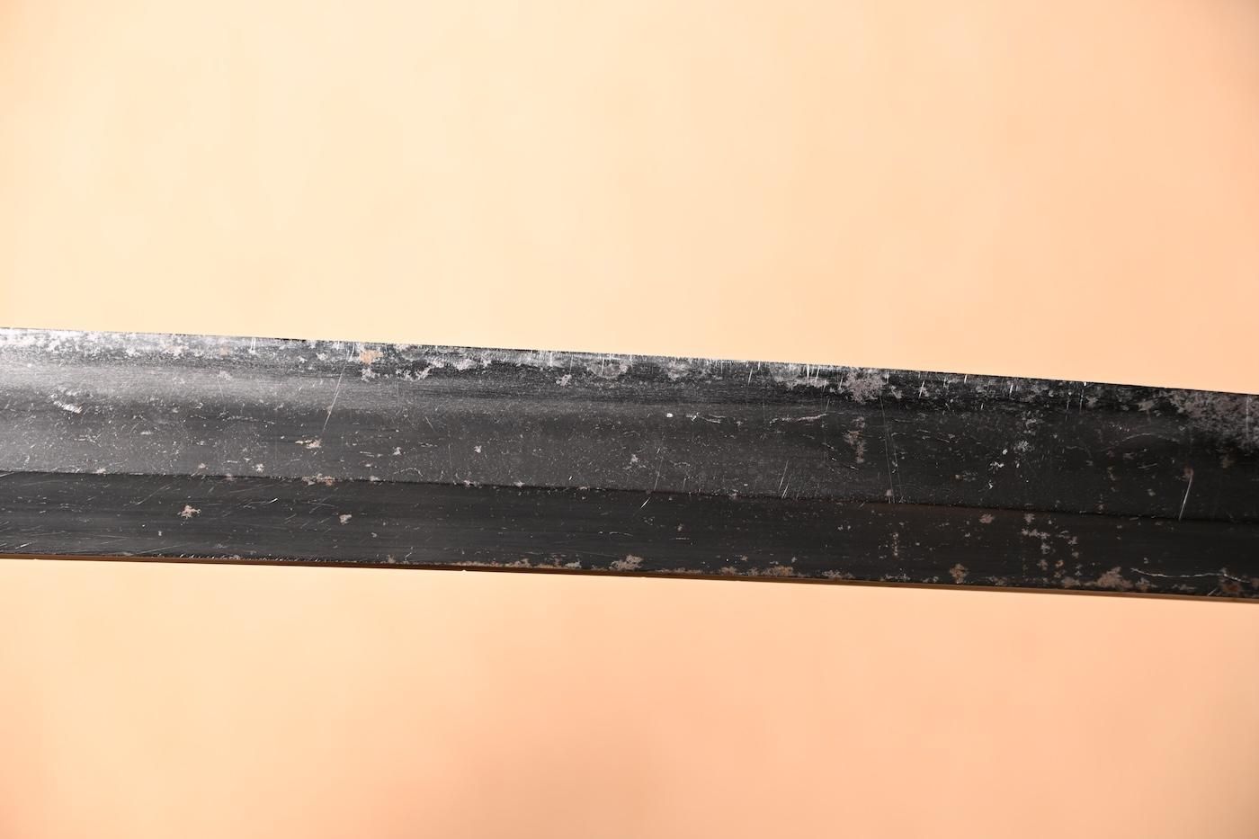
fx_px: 3671
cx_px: 630
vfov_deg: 13.0
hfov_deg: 19.5
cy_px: 420
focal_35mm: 105
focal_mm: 70
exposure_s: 1/2
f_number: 5.3
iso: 100
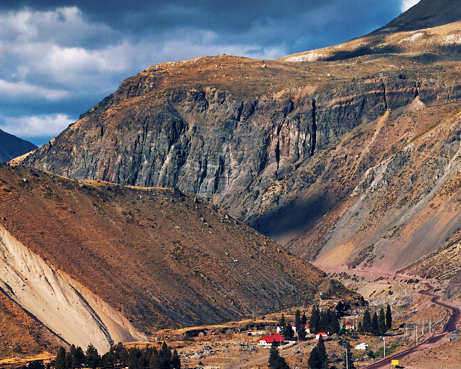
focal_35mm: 75
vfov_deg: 19.0
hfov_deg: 25.2
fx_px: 1023
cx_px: 326
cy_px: 473
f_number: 2.2
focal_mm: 4.73
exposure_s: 1/2227
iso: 100
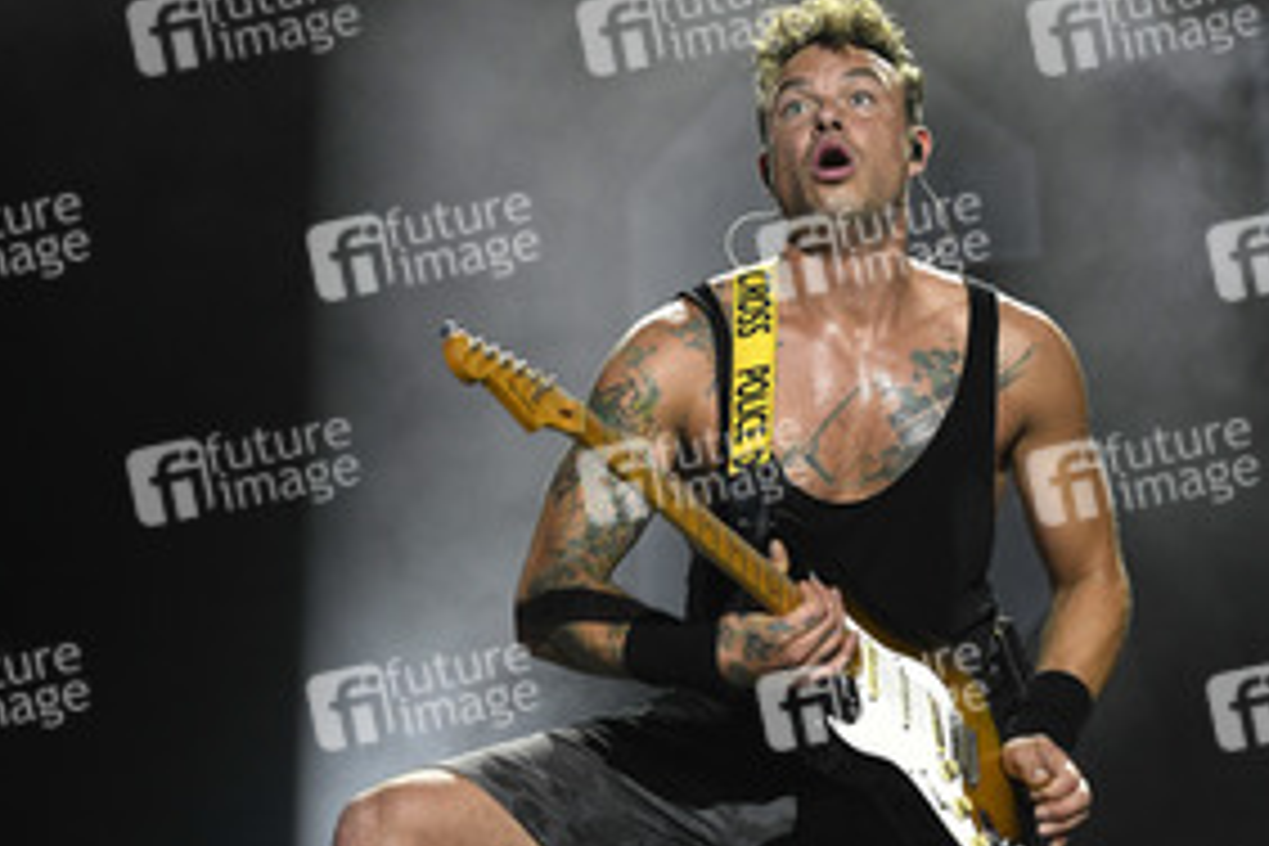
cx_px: 754
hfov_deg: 18.2
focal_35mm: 112
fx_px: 3948
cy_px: 585
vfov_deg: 12.2
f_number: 4
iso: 1600
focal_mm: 70
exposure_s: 1/800
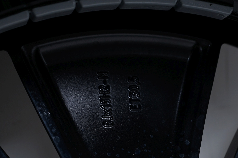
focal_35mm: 97
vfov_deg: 14.1
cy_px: 103
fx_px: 641
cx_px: 142
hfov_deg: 21.0
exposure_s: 1/125
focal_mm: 70
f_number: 7.1
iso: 250
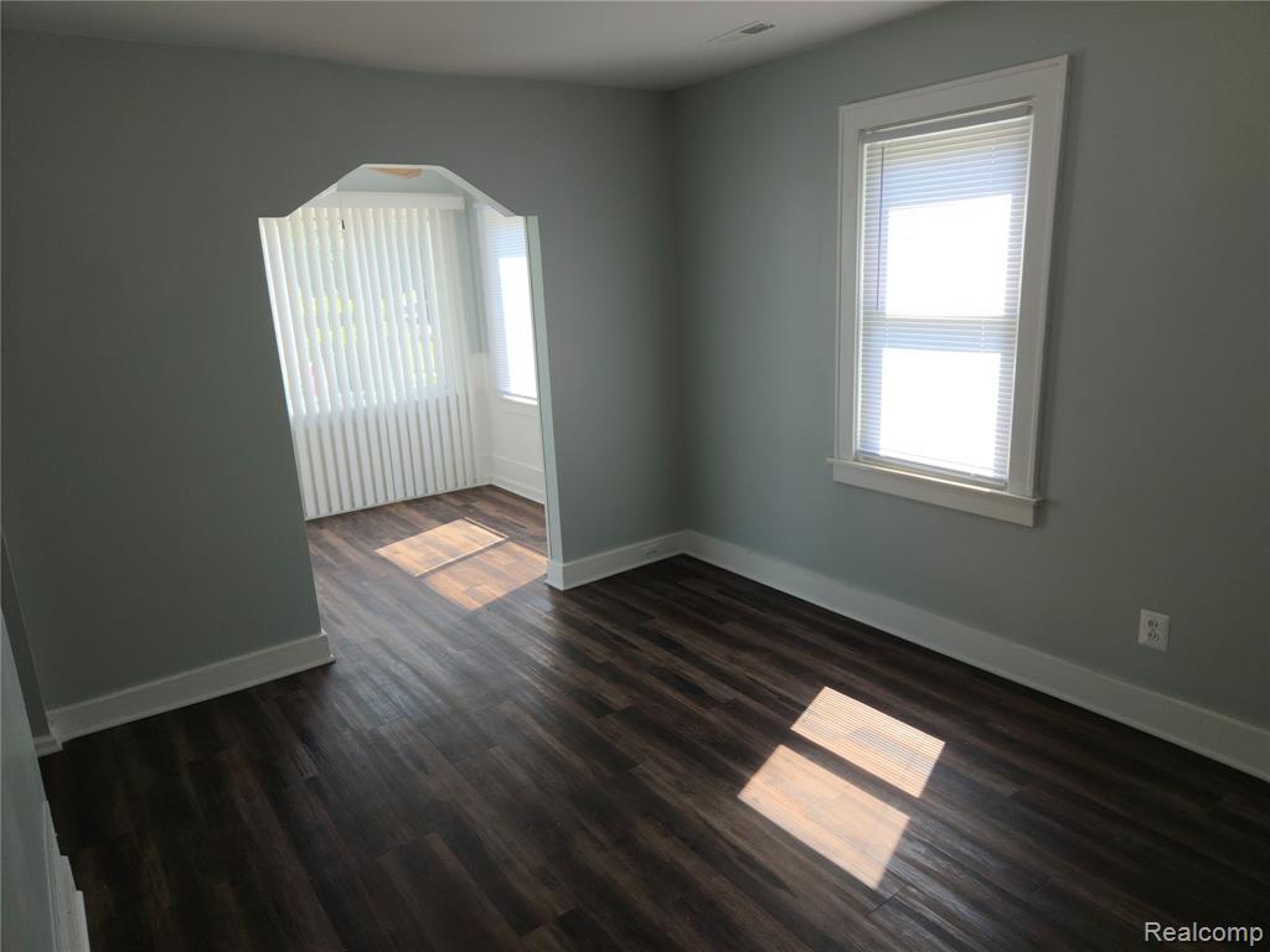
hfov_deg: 73.9
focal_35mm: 23
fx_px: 844
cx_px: 635
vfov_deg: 58.9
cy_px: 476
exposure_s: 1/147
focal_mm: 5.4
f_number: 1.8
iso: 25
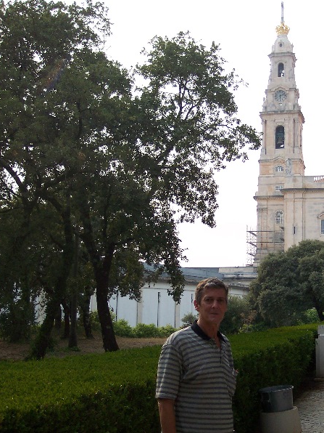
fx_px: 636
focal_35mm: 51
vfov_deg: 37.5
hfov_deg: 28.1
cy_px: 216
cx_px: 245
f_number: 2.8
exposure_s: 1/500
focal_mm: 8
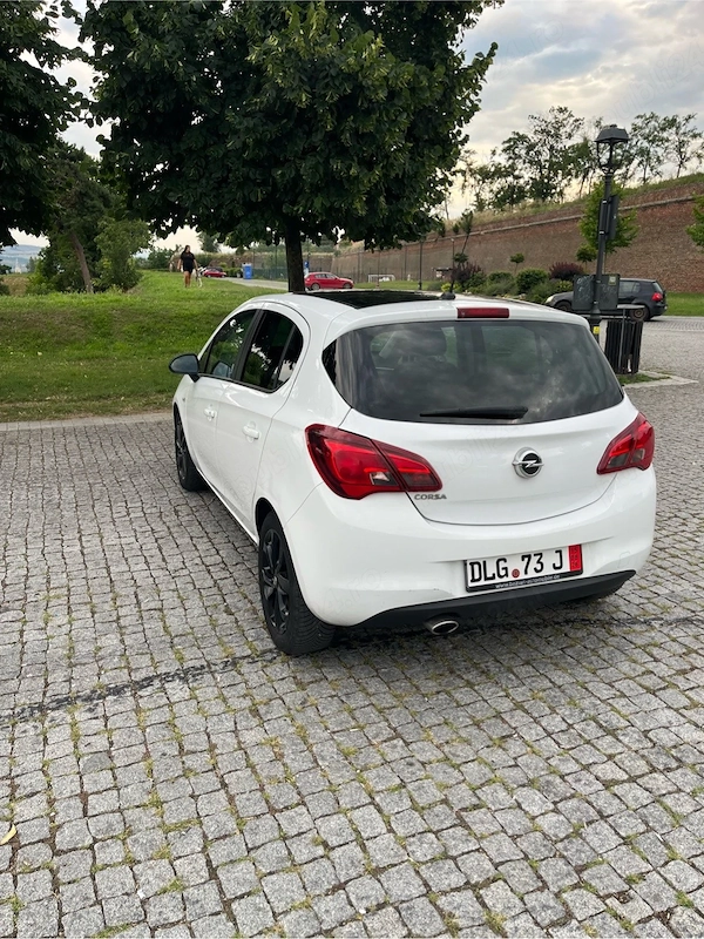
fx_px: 705
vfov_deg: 67.3
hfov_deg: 53.1
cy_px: 470
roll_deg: -0.2
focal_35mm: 26
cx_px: 352
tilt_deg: -15.3
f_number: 1.6
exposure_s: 1/177
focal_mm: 5.1
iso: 40
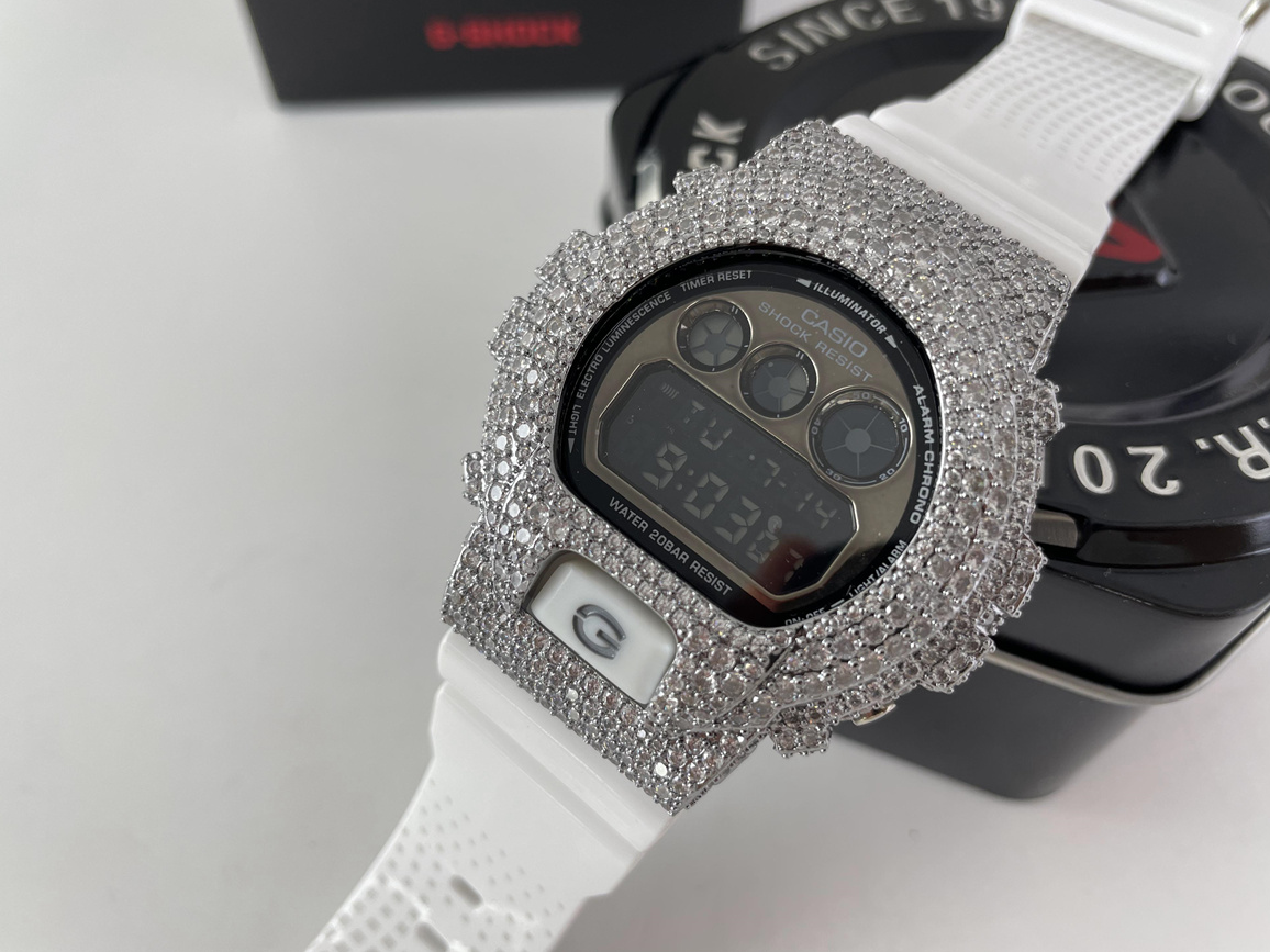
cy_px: 460
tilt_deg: -55.2
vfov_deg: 51.3
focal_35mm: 27
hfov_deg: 65.3
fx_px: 991
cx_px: 650
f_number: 1.6
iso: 32
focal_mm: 4.2
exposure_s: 1/130
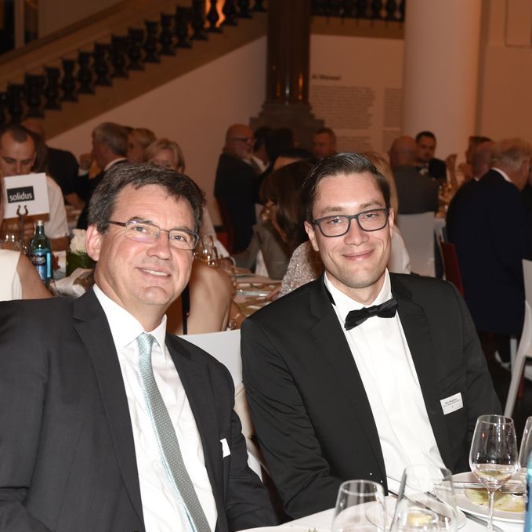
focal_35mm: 66
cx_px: 301
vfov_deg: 26.1
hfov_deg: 26.1
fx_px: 1148
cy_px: 278
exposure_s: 1/80
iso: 1600
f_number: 4
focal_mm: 44
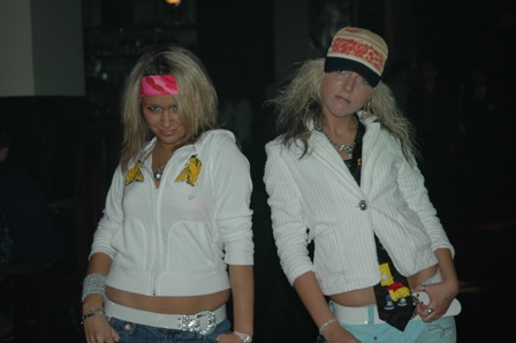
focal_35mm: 75
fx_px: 1074
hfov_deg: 27.0
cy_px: 172
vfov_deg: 18.2
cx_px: 258
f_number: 2.8
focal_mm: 50
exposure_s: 1/60
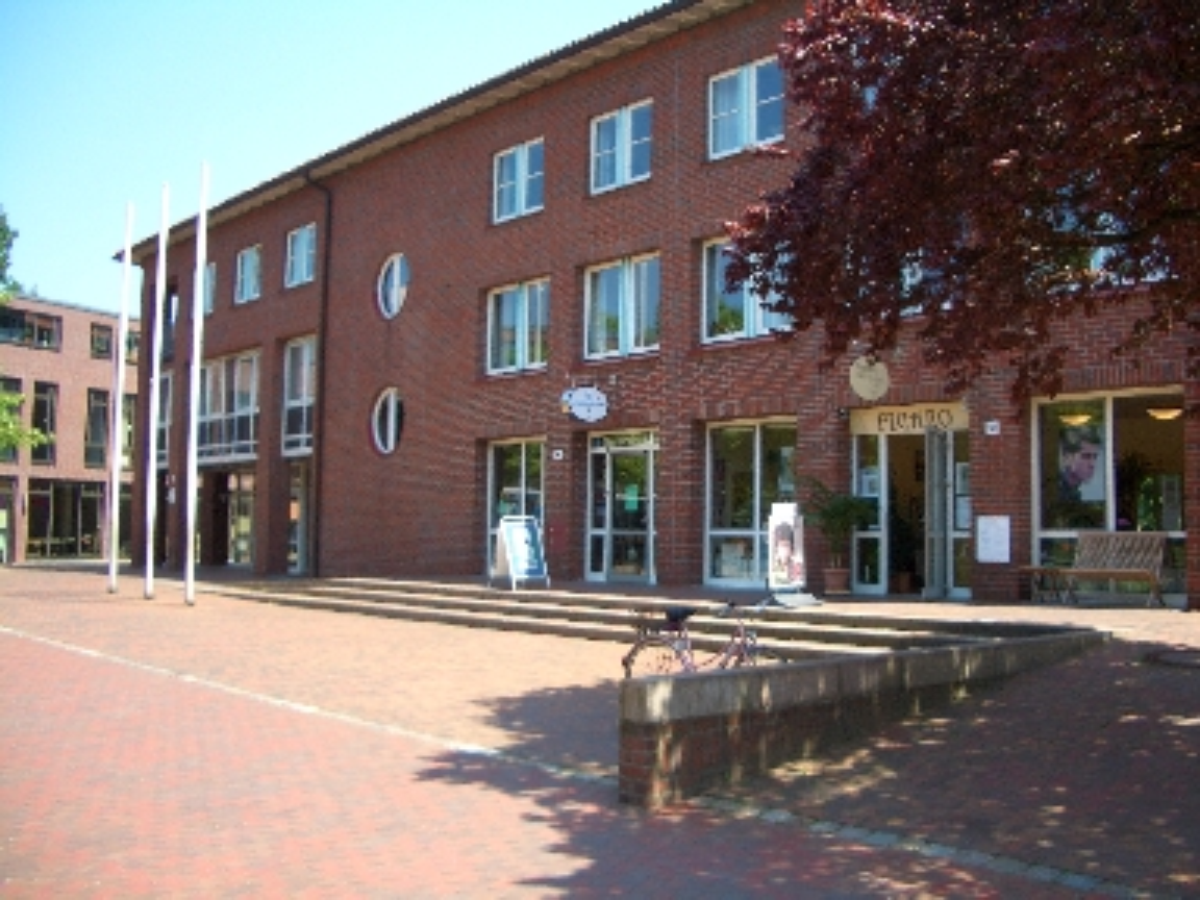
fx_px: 1213
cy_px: 450
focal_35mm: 35
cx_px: 600
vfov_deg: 40.7
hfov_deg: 52.6
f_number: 2.6
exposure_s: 1/320
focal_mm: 5.8
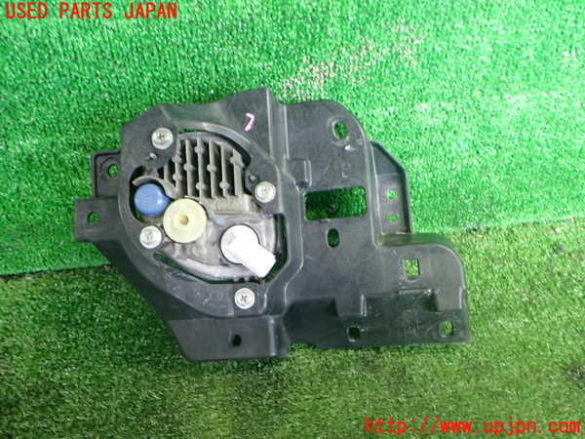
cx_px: 292
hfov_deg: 60.0
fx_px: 507
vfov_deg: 46.8
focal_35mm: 30
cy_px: 220
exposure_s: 1/30
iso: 400
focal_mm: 5.4
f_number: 2.3
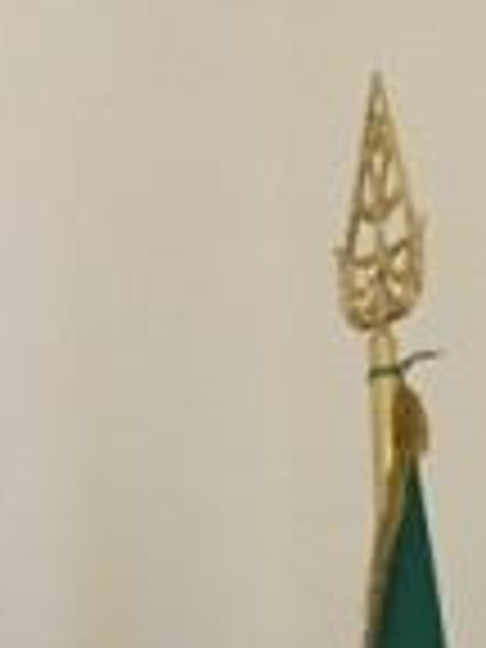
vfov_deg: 14.0
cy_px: 1260
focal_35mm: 121
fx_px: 2265
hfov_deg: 12.2
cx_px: 333
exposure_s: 1/17
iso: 400
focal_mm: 4.15
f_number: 2.2
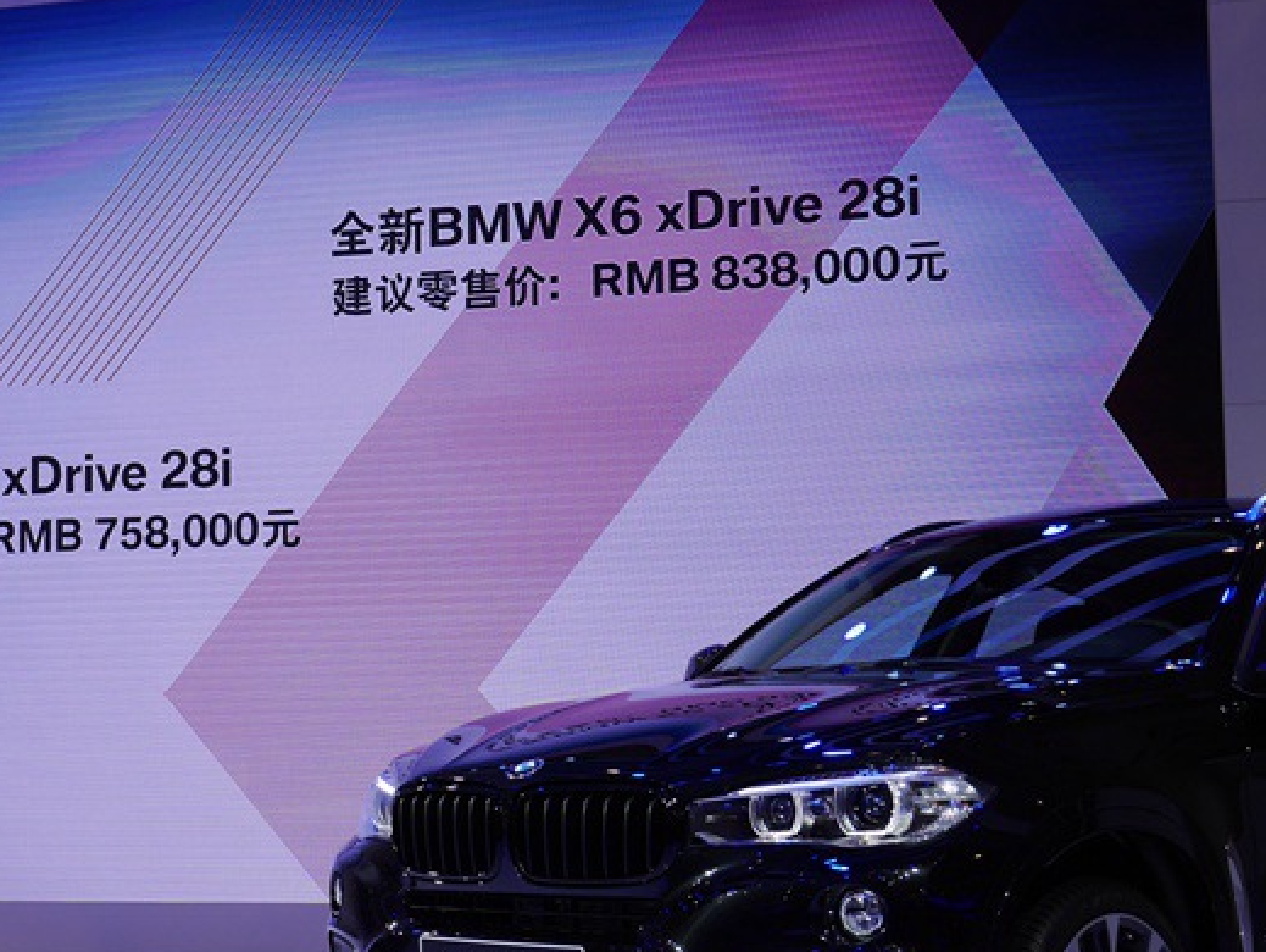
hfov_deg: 26.0
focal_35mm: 74
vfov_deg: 19.9
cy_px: 543
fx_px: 2708
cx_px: 300
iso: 160
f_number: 5.2
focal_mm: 24
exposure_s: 1/80
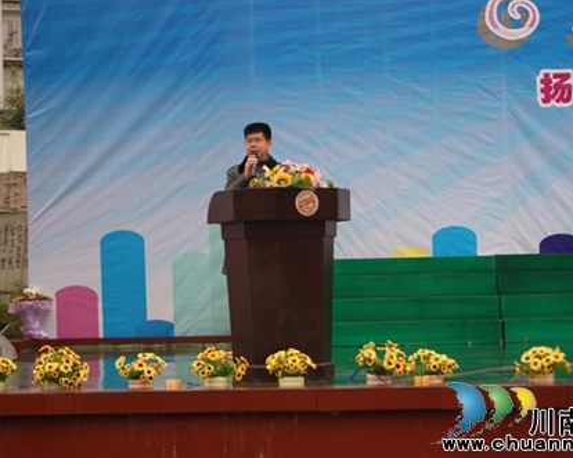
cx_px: 322
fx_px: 1586
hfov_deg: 20.5
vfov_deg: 16.4
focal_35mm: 94
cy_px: 230
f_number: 5.6
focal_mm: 55
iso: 400
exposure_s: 1/125
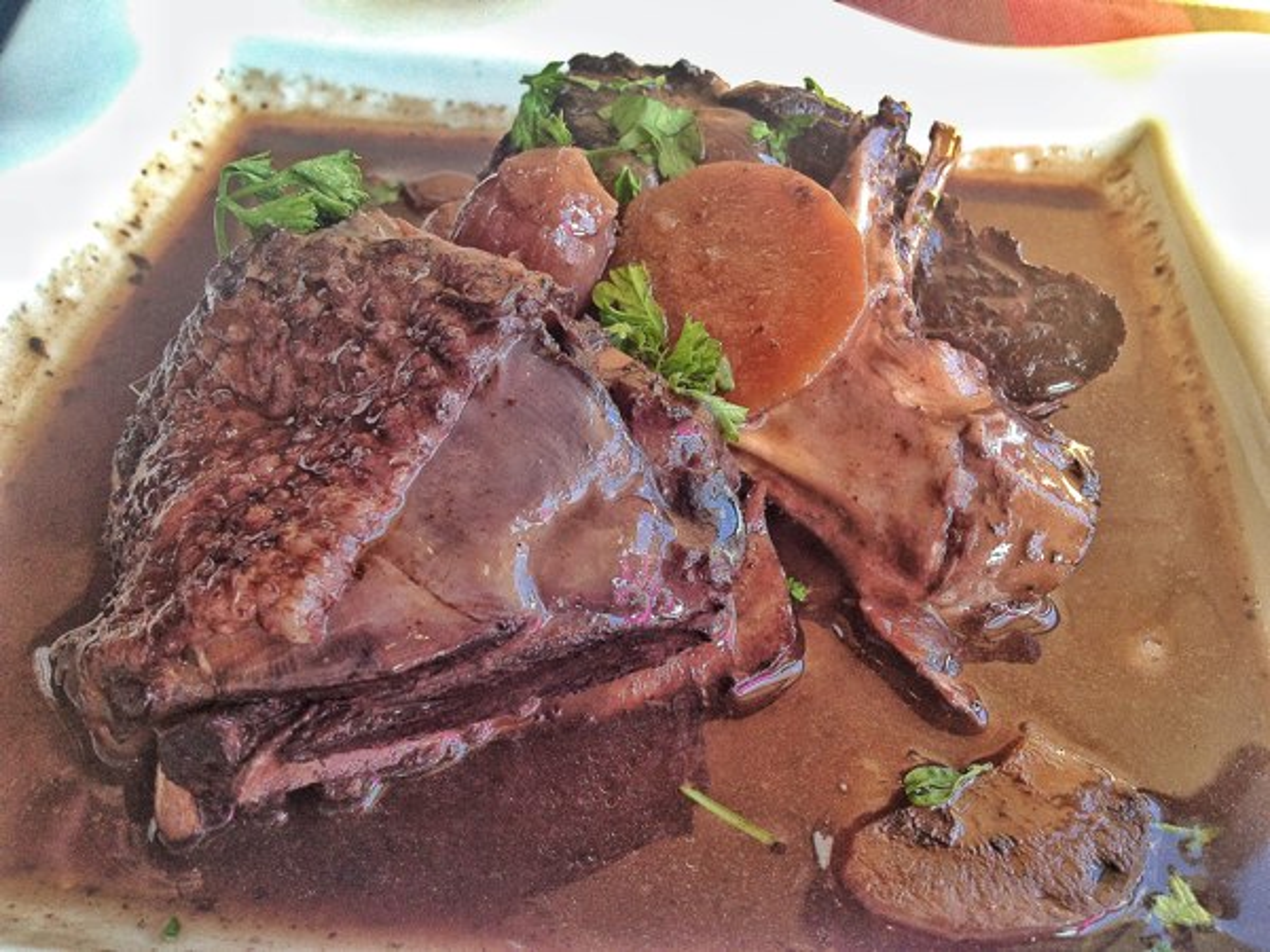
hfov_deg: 52.6
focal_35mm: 35
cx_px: 635
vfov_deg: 40.7
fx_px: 1284
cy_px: 476
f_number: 2.4
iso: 80
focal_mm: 4.28
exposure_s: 1/120
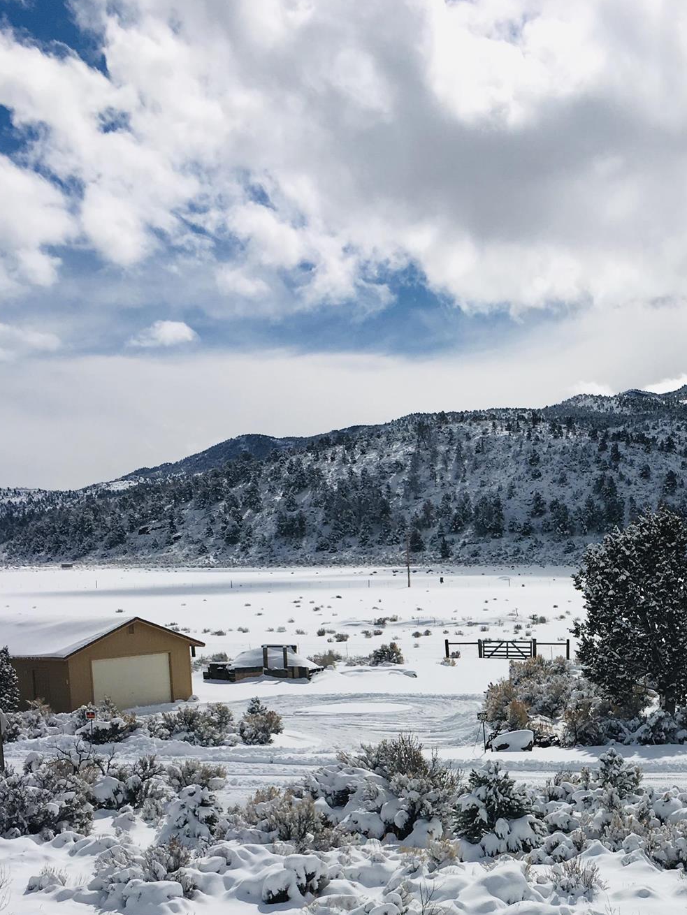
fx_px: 1349
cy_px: 778
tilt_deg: -6.4
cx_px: 587
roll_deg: +1.7
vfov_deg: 35.8
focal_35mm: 51
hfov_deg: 27.8
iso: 25
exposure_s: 1/8547
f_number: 2.2
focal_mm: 4.15
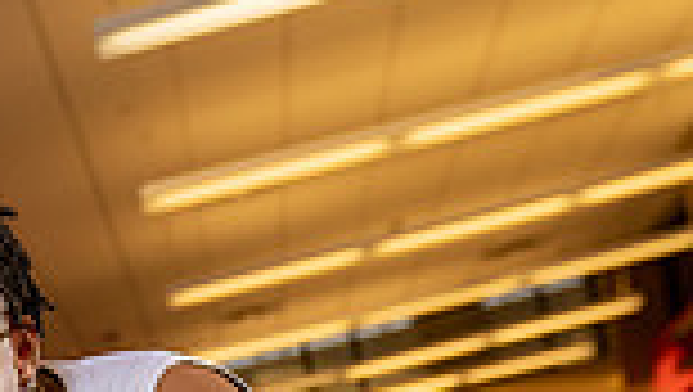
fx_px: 2023
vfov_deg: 9.6
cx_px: 158
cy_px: 991
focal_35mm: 110
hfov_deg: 19.3
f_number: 3.2
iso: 320
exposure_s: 1/250
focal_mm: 36
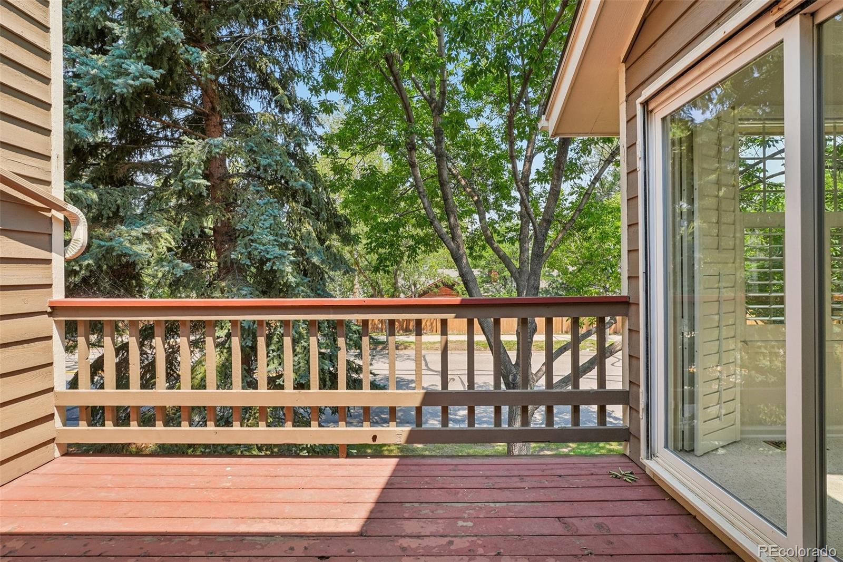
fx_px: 386
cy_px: 281
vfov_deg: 72.0
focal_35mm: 16
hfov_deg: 95.0
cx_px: 422
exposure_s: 1/125
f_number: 8
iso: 100
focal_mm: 11
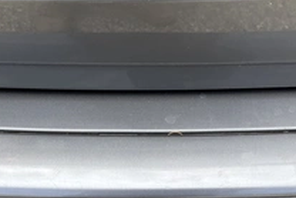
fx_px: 477
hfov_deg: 34.4
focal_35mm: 58
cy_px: 208
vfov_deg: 22.3
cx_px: 138
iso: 25
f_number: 1.8
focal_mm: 3
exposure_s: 1/540
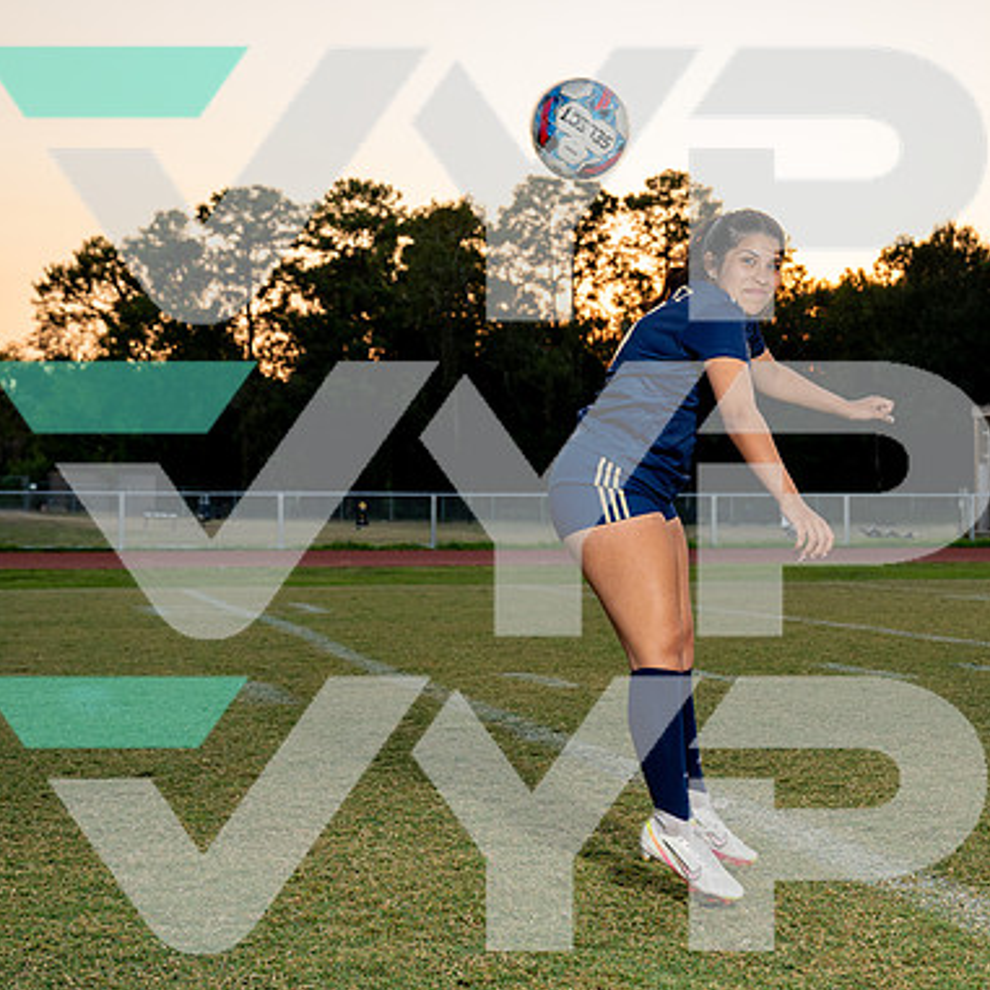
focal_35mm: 64
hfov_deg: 26.8
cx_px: 647
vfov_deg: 26.9
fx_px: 2071
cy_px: 500
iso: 500
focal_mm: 48
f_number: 5.6
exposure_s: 1/250
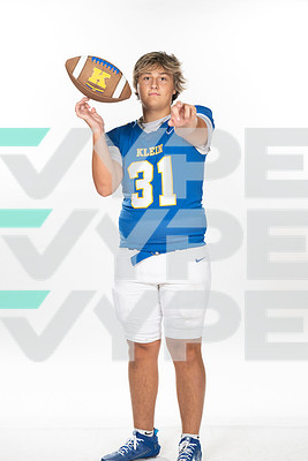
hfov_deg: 21.6
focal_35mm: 63
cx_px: 153
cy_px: 245
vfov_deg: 31.9
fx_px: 808
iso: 800
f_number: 7.1
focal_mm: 56
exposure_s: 1/320
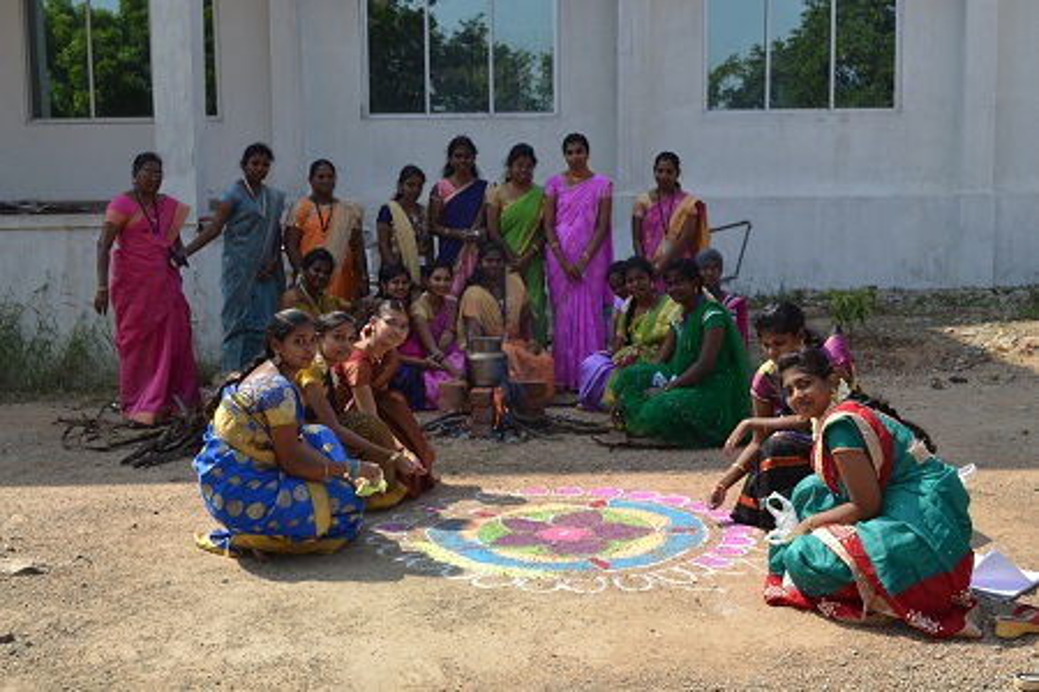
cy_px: 346
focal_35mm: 44
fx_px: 1255
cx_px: 520
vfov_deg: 30.8
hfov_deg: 45.0
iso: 100
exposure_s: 1/200
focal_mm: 29
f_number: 7.1
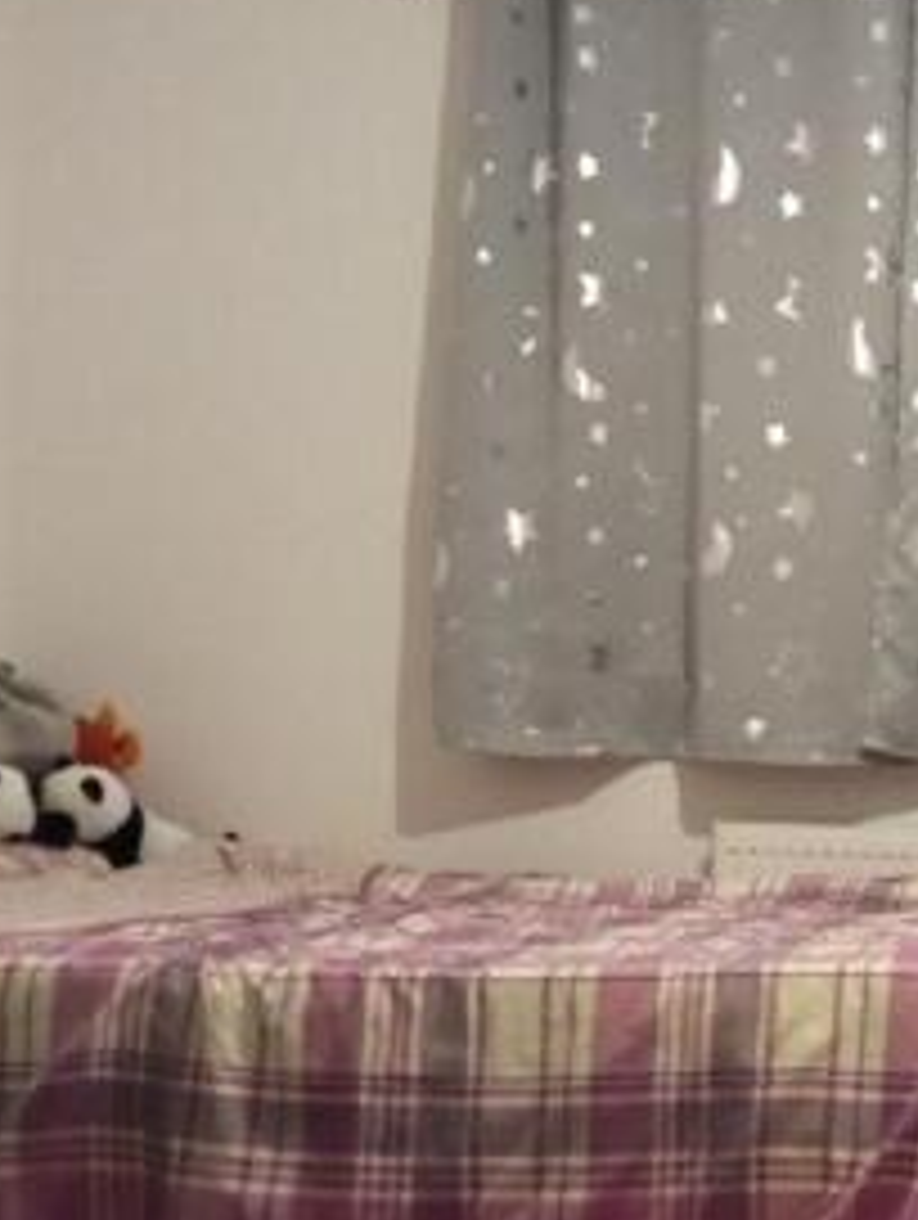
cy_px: 844
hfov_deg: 23.6
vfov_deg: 32.8
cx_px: 1024
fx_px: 2046
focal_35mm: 58
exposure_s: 1/20
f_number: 2.2
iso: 1193
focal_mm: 3.79
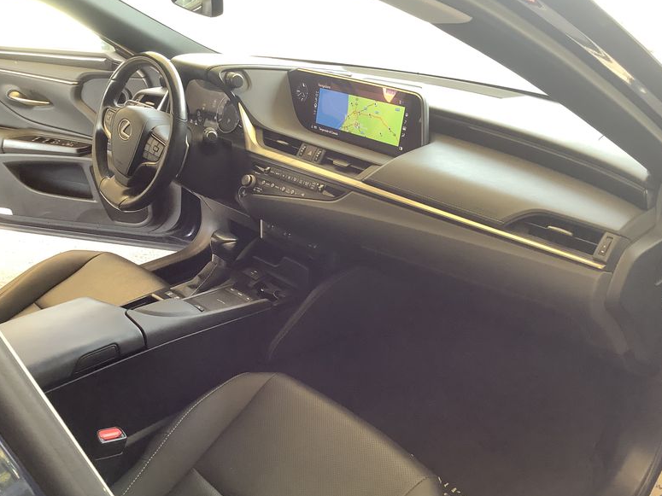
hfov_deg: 56.8
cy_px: 246
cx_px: 333
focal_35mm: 32
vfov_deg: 44.1
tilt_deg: -26.9
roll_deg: +0.0
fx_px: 612
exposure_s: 1/50
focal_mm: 3.3
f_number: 2.4
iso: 80
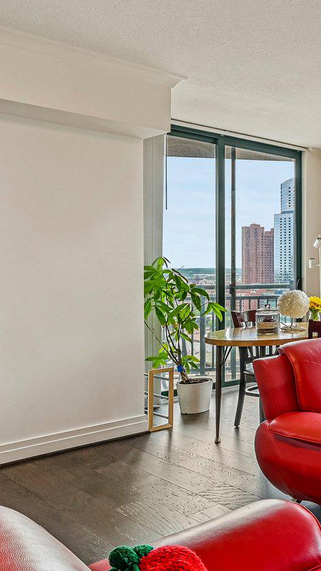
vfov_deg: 55.2
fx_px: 545
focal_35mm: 36
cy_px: 263
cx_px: 481
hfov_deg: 25.1
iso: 100
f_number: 8
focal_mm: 14
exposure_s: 1/20
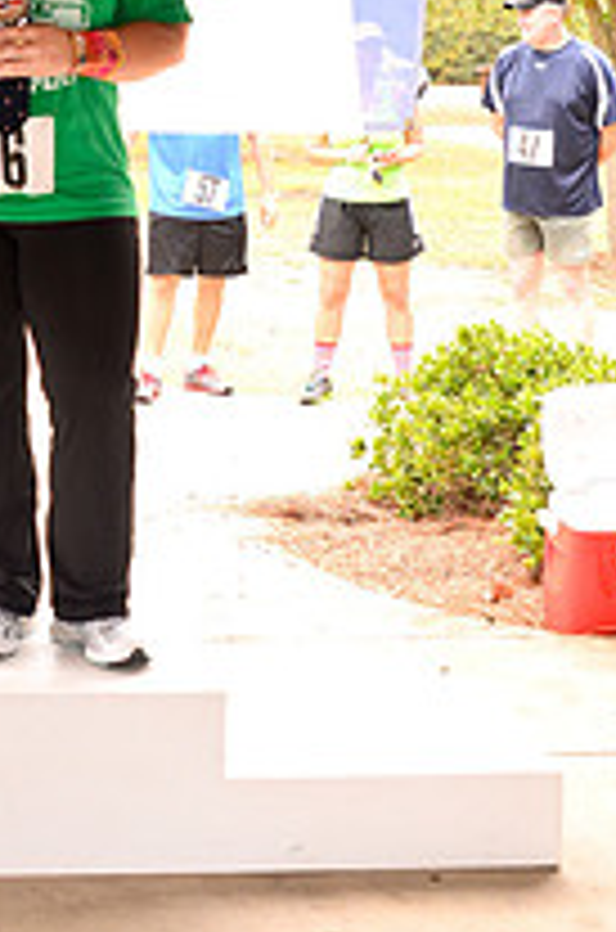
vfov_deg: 22.6
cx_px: -27
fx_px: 2272
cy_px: 99
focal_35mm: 88
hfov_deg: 15.1
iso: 640
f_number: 4
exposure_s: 1/125
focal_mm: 27
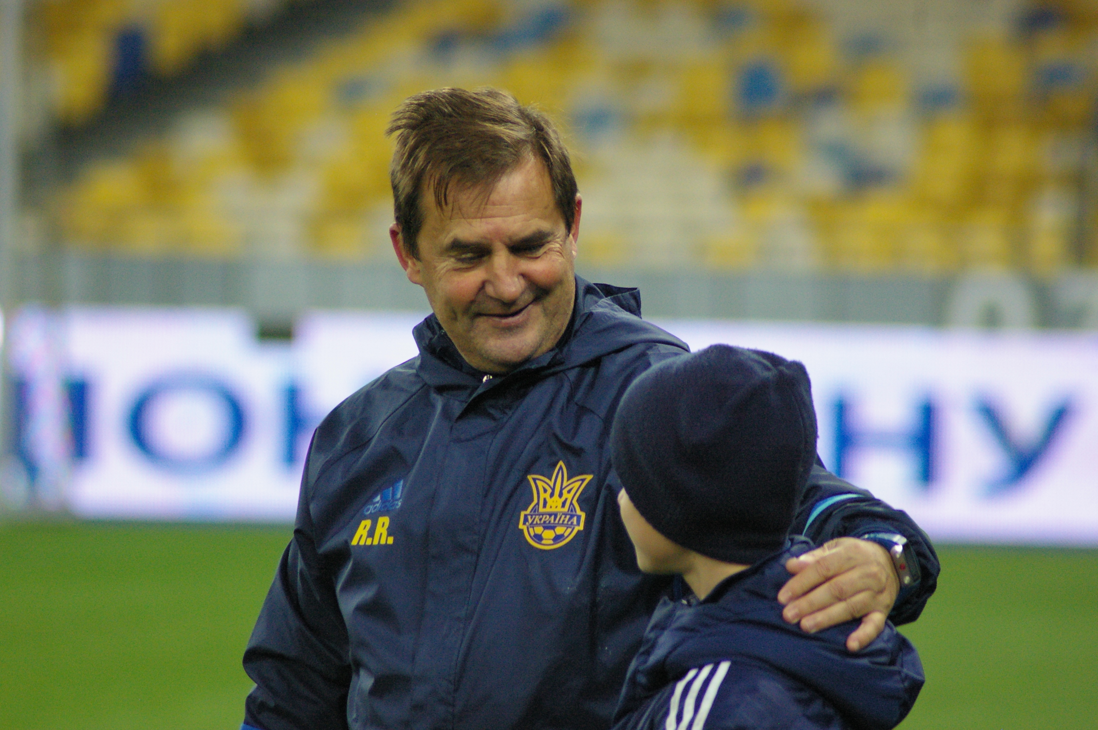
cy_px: 365
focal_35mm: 450
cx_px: 549
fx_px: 13713
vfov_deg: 3.0
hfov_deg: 4.6
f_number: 5.6
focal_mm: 300
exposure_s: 1/250
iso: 1600
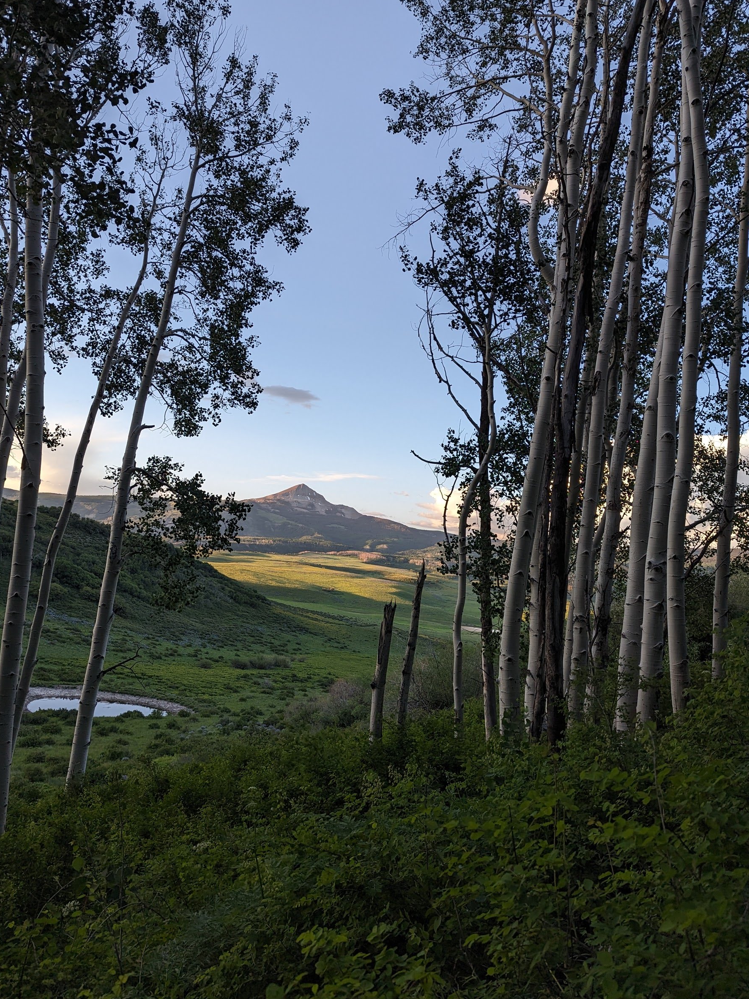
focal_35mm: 26
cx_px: 349
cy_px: 498
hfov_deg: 53.0
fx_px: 750
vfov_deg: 67.3
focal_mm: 6.81
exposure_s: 1/206
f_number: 1.85
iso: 48
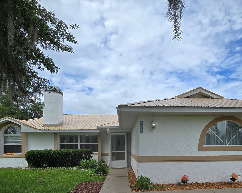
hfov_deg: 74.7
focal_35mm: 22
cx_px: 137
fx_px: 158
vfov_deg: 59.6
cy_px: 146
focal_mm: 2.2
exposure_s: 1/2134
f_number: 2.2
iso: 50
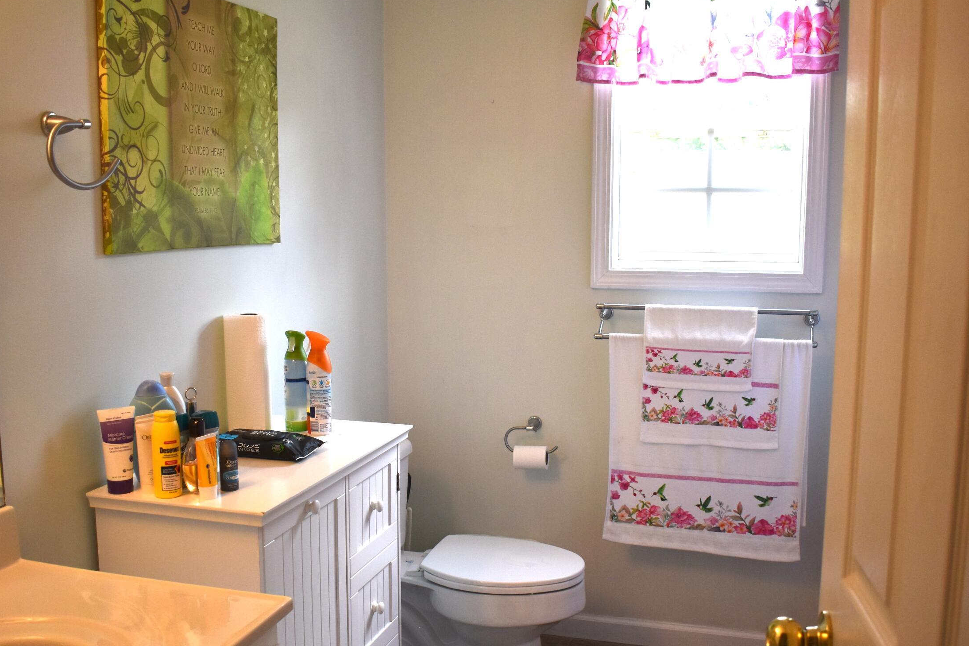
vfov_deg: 35.9
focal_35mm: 37
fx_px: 996
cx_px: 443
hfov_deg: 51.8
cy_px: 359
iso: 500
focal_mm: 18
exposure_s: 1/250
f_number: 3.5
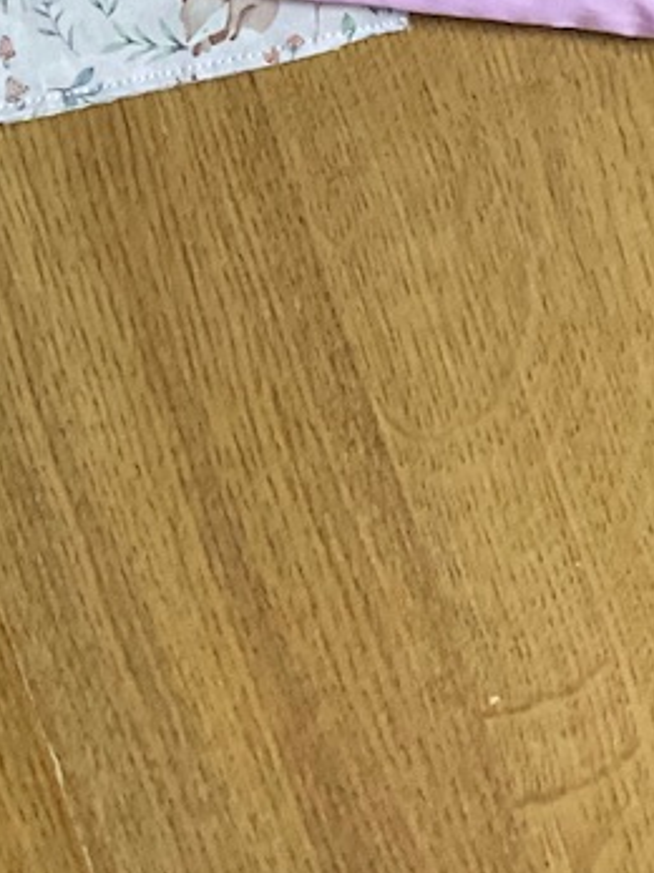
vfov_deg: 16.2
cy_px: -581
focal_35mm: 107
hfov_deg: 13.8
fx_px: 2697
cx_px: 194
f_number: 1.8
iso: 125
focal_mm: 3
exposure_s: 1/60
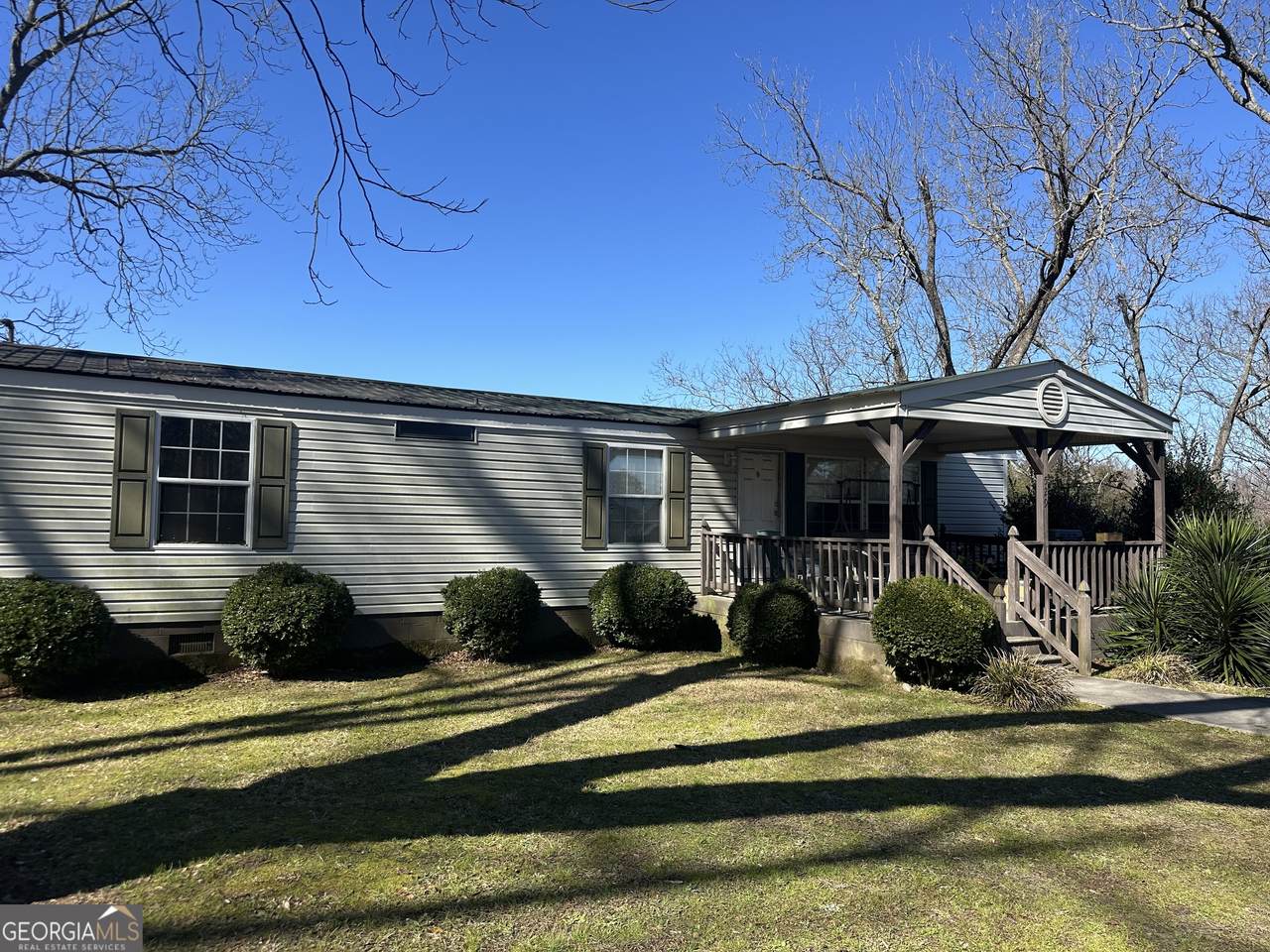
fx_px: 881
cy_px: 476
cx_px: 635
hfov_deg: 71.6
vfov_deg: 56.8
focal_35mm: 24
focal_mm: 6.86
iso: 80
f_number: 1.78
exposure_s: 1/2809
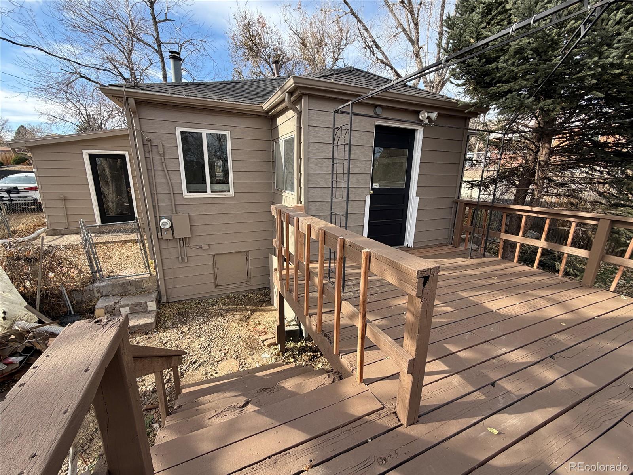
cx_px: 316
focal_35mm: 14
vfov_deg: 85.7
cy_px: 238
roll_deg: -0.8
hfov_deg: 102.1
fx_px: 256
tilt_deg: -14.2
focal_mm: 2.22
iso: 50
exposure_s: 1/502
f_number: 2.2
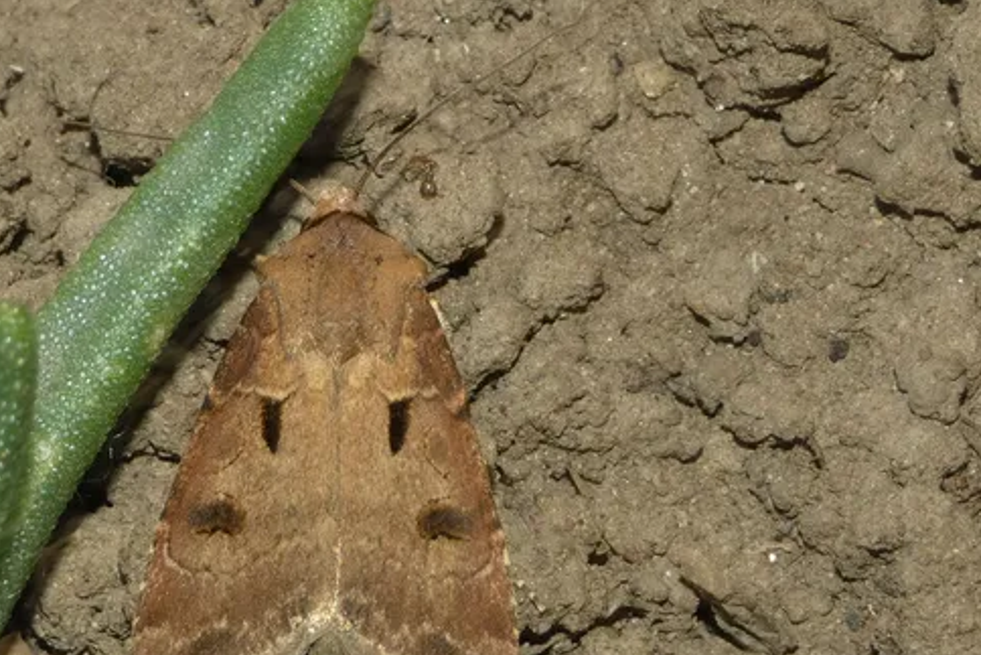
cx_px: 334
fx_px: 5288
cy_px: 418
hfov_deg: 10.6
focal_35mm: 194
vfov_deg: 7.1
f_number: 5.3
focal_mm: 25.2
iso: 80
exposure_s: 1/50
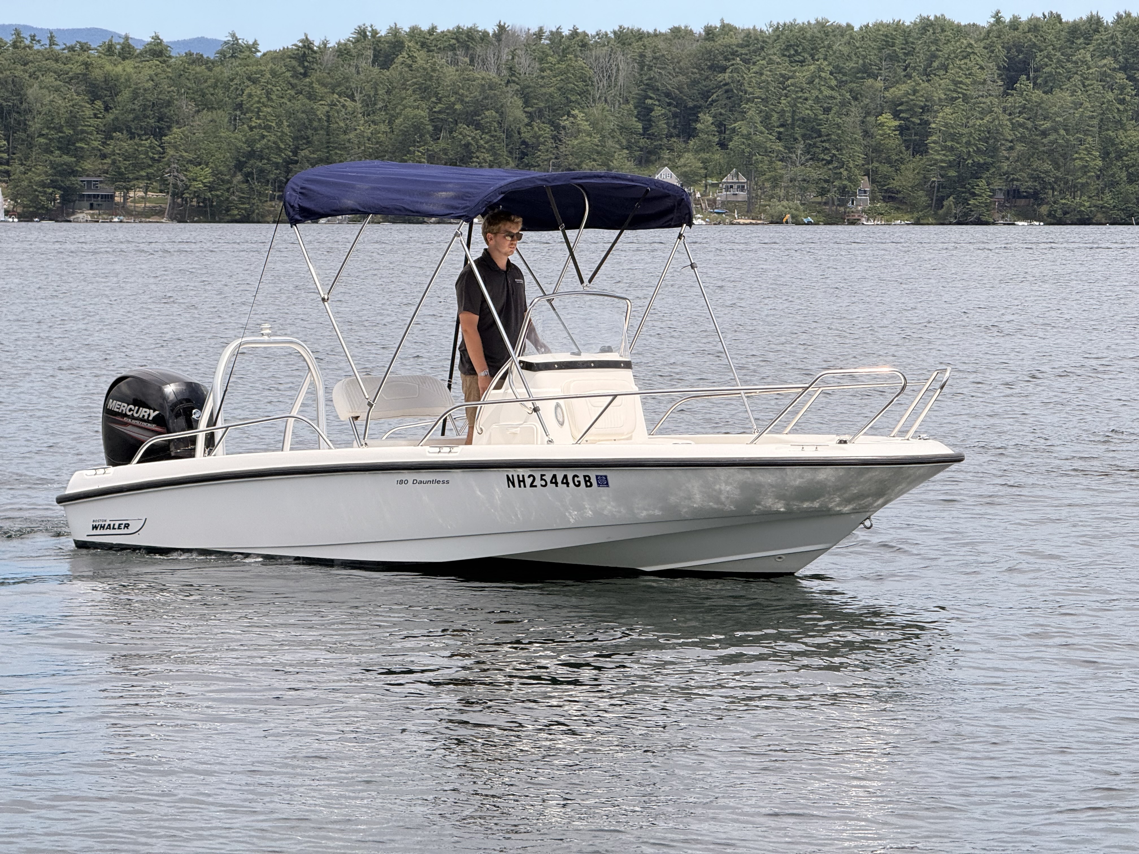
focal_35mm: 120
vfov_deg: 12.3
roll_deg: +0.2
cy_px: 427
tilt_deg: -2.5
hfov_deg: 16.4
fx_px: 3948
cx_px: 570
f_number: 2.8
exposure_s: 1/2024
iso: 64
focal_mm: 15.66
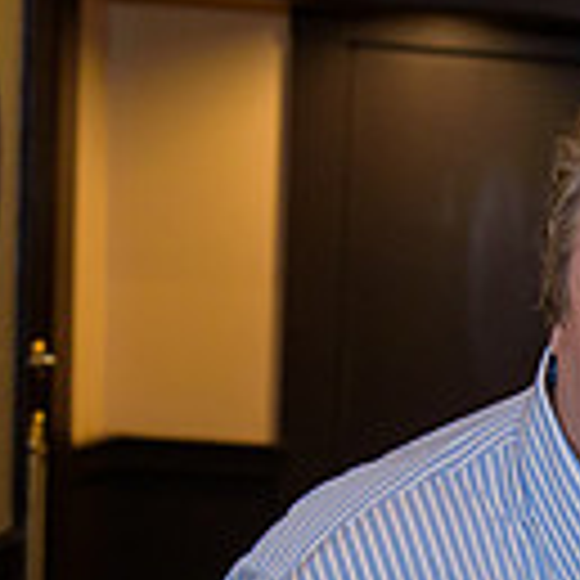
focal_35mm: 145
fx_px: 2749
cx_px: 1052
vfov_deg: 11.8
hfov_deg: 11.2
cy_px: 677
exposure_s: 1/125
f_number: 3.2
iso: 1600
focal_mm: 38
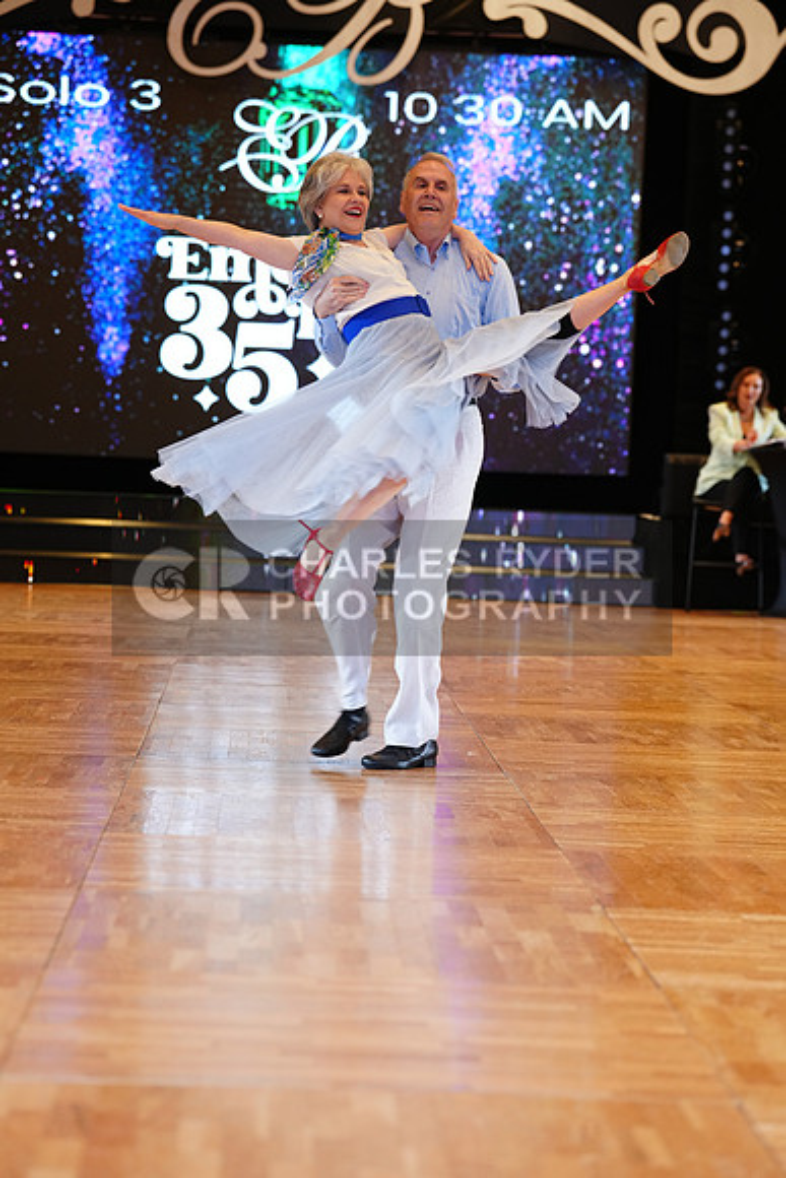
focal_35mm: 108
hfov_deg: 12.7
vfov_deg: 18.9
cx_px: 393
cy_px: 589
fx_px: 3535
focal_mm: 108
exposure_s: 1/200
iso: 1250
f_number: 3.5
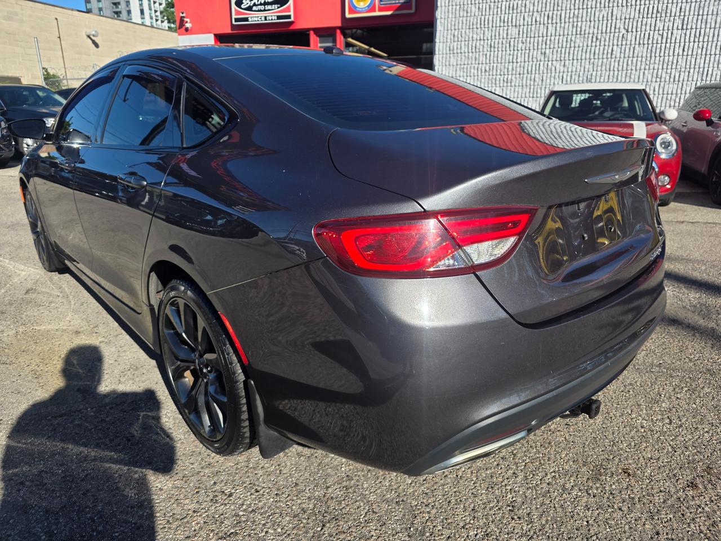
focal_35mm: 23
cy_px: 270
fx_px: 479
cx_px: 360
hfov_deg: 73.9
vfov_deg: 58.9
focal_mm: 6.3
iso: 80
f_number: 1.7
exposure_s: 1/3972
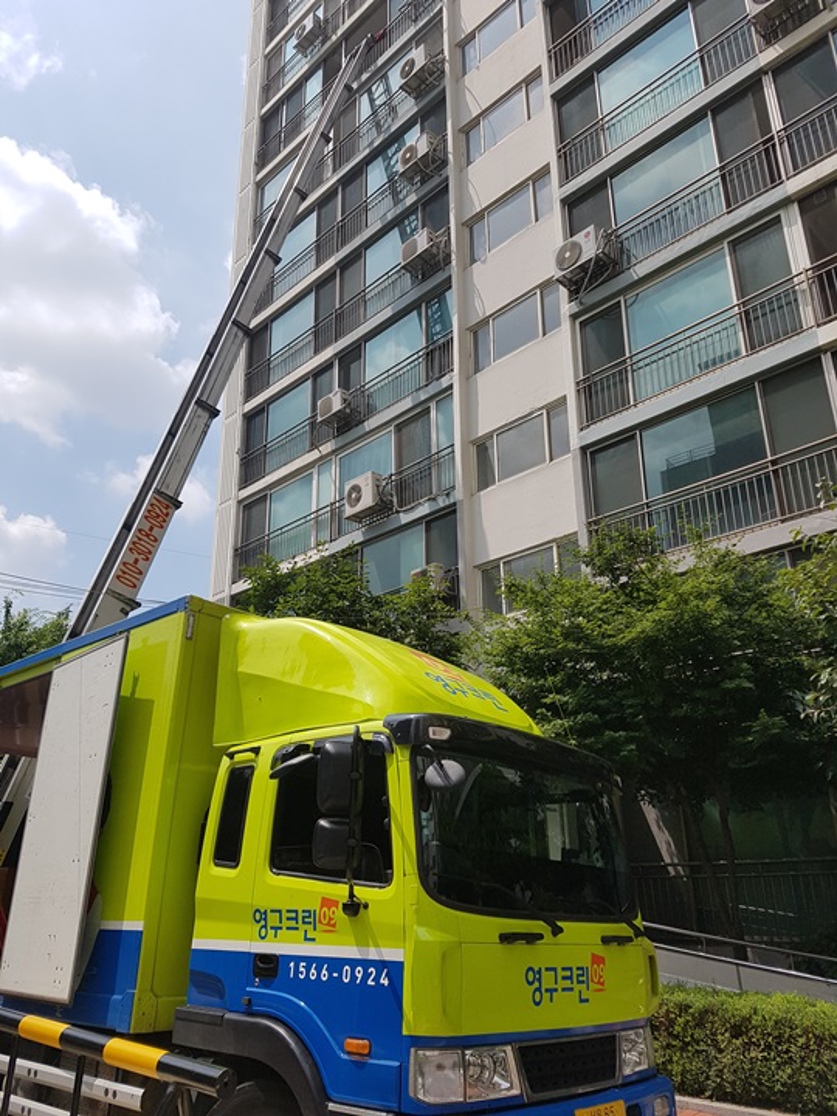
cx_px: 418
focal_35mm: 26
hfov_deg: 53.1
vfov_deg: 67.3
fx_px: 838
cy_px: 558
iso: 50
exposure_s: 1/4288
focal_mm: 4.2
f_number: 1.7
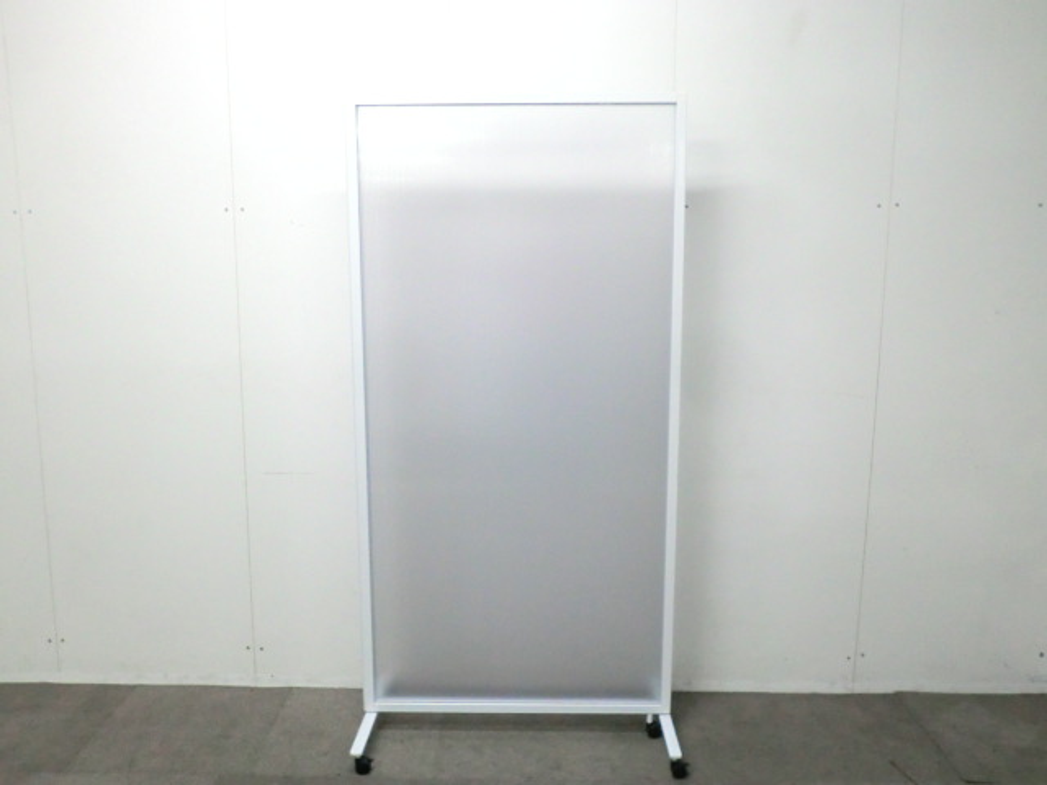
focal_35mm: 32
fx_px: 968
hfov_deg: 56.8
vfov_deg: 44.2
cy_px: 392
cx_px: 524
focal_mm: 5.8
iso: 500
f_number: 3.5
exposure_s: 1/60
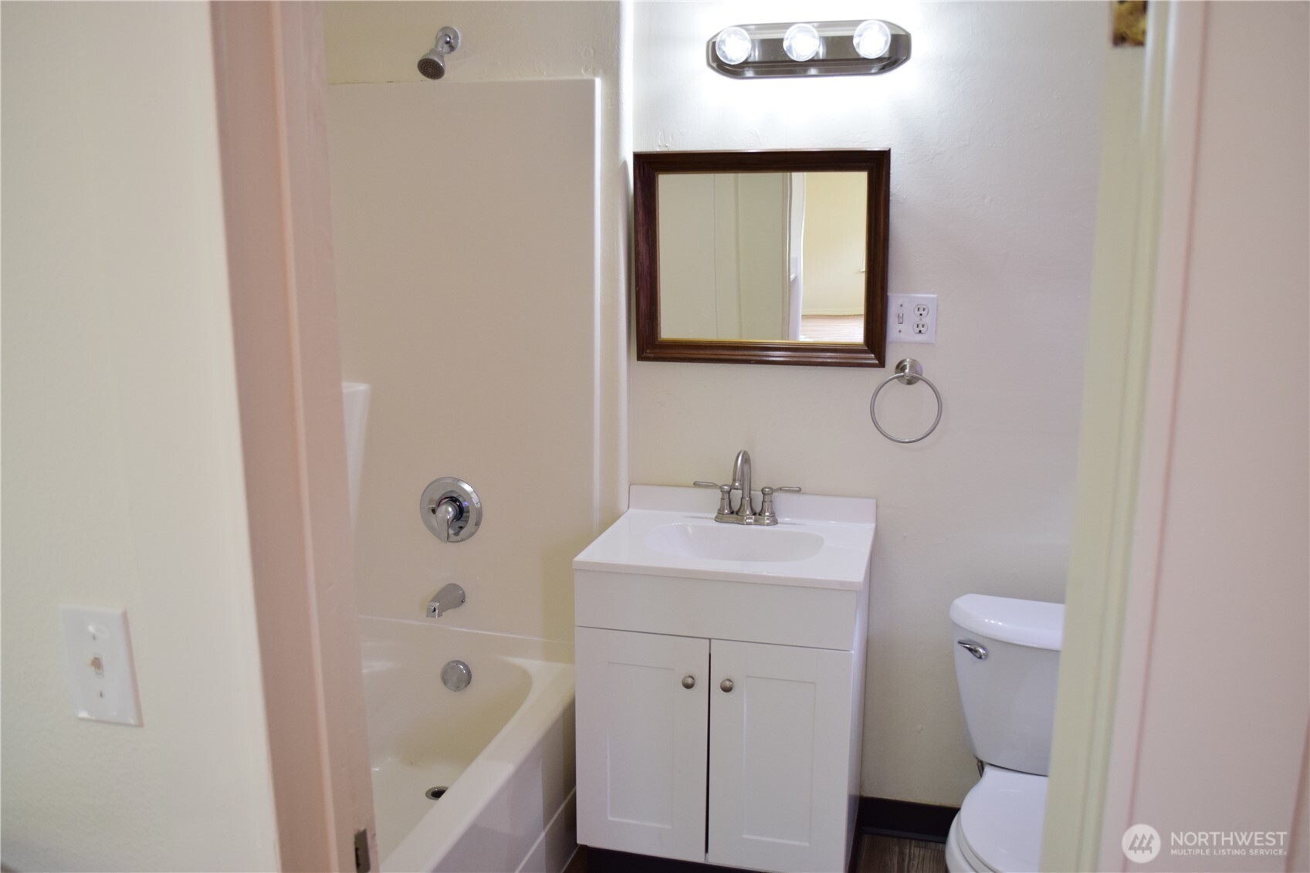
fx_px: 1091
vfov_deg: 43.6
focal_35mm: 30
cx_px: 655
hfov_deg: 61.9
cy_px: 436
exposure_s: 1/100
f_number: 3.8
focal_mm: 20
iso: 640
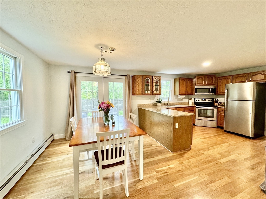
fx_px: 108
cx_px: 133
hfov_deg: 102.1
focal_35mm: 14
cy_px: 100
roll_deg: -0.5
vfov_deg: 85.7
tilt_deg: -3.8
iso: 200
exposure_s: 1/60
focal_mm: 2.22
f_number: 2.2
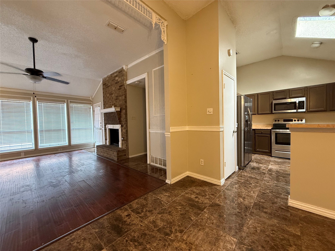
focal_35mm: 14
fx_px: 135
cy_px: 126
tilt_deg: -1.2
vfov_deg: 85.7
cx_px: 168
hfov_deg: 102.1
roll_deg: +0.7
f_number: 2.2
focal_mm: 2.22
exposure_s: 1/60
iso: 400
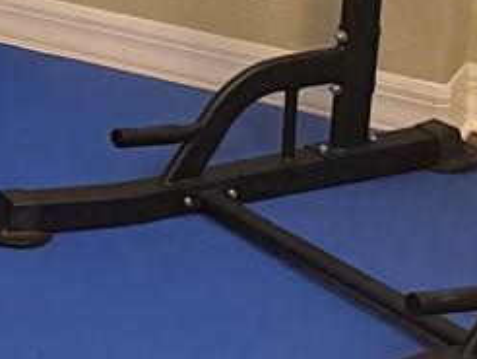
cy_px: -307
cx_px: -669
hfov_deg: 10.8
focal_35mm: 156
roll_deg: +0.9
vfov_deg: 9.1
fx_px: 2152
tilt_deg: -12.4
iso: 800
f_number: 1.78
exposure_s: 1/49
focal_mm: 6.76
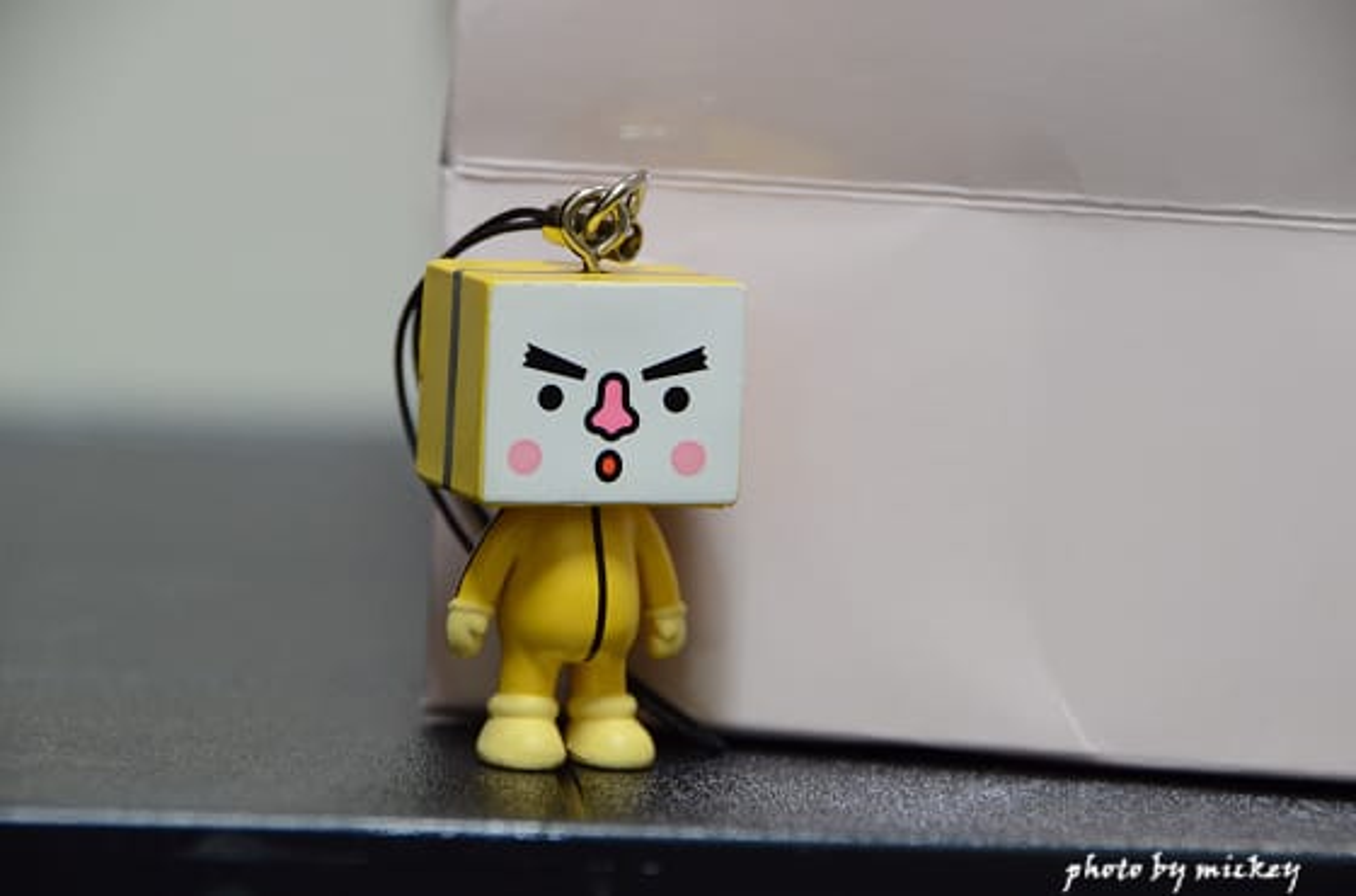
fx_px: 8733
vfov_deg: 5.9
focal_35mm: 232
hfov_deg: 8.9
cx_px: 678
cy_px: 448
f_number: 6
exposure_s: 1/30
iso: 2000
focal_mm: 155
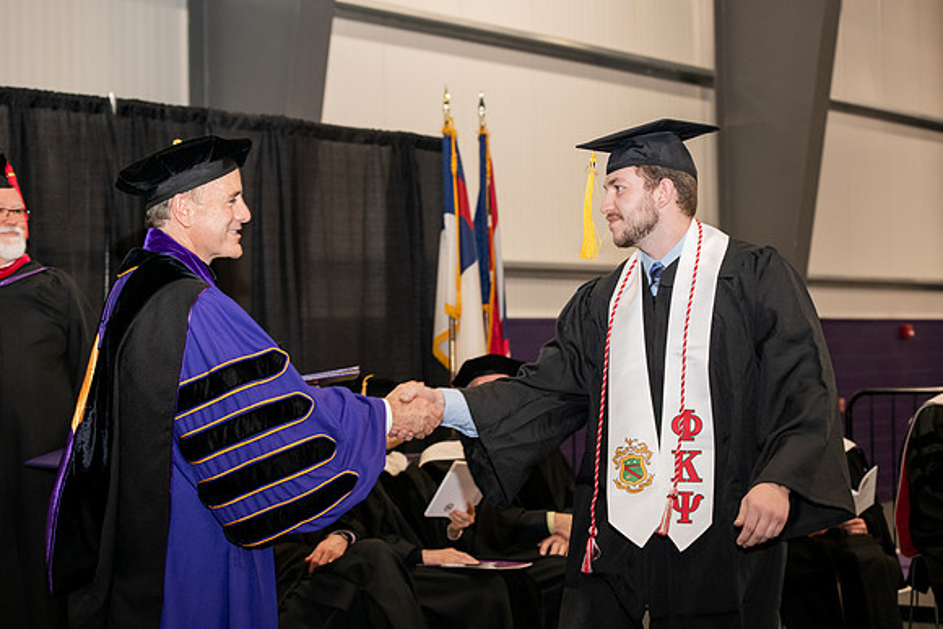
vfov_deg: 19.5
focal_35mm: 70
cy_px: 314
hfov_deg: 28.8
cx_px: 472
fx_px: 1834
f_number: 5
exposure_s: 1/200
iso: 2000
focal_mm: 70
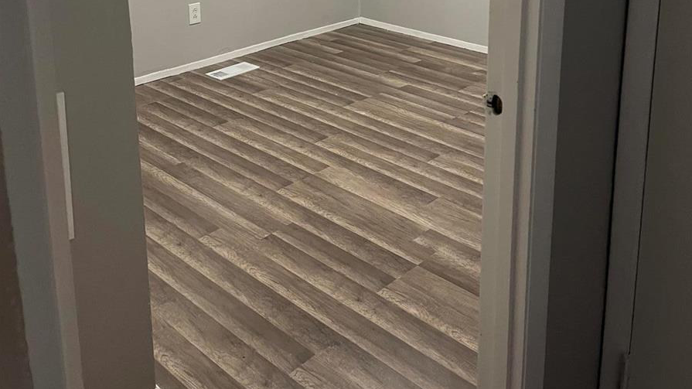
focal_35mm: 38
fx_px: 697
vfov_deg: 29.0
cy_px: -10
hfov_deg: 52.8
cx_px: 347
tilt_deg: -10.9
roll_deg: +1.7
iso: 320
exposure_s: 1/60
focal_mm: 5.1
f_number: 1.6
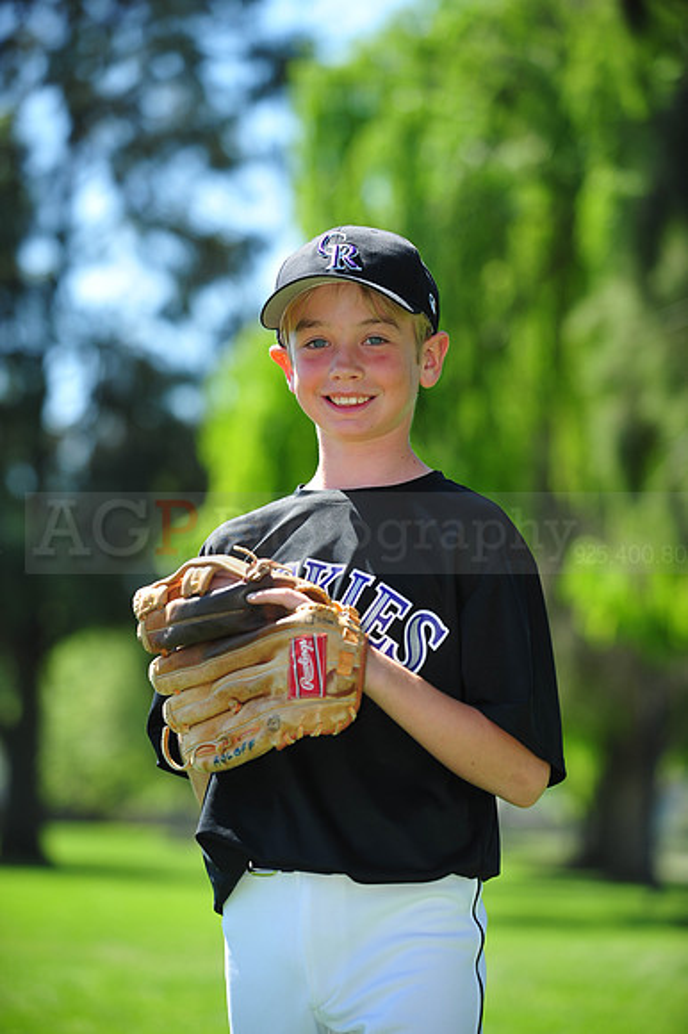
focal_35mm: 112
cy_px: 517
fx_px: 3214
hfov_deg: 12.2
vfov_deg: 18.3
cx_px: 344
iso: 200
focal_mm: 112
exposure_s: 1/800
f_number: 4
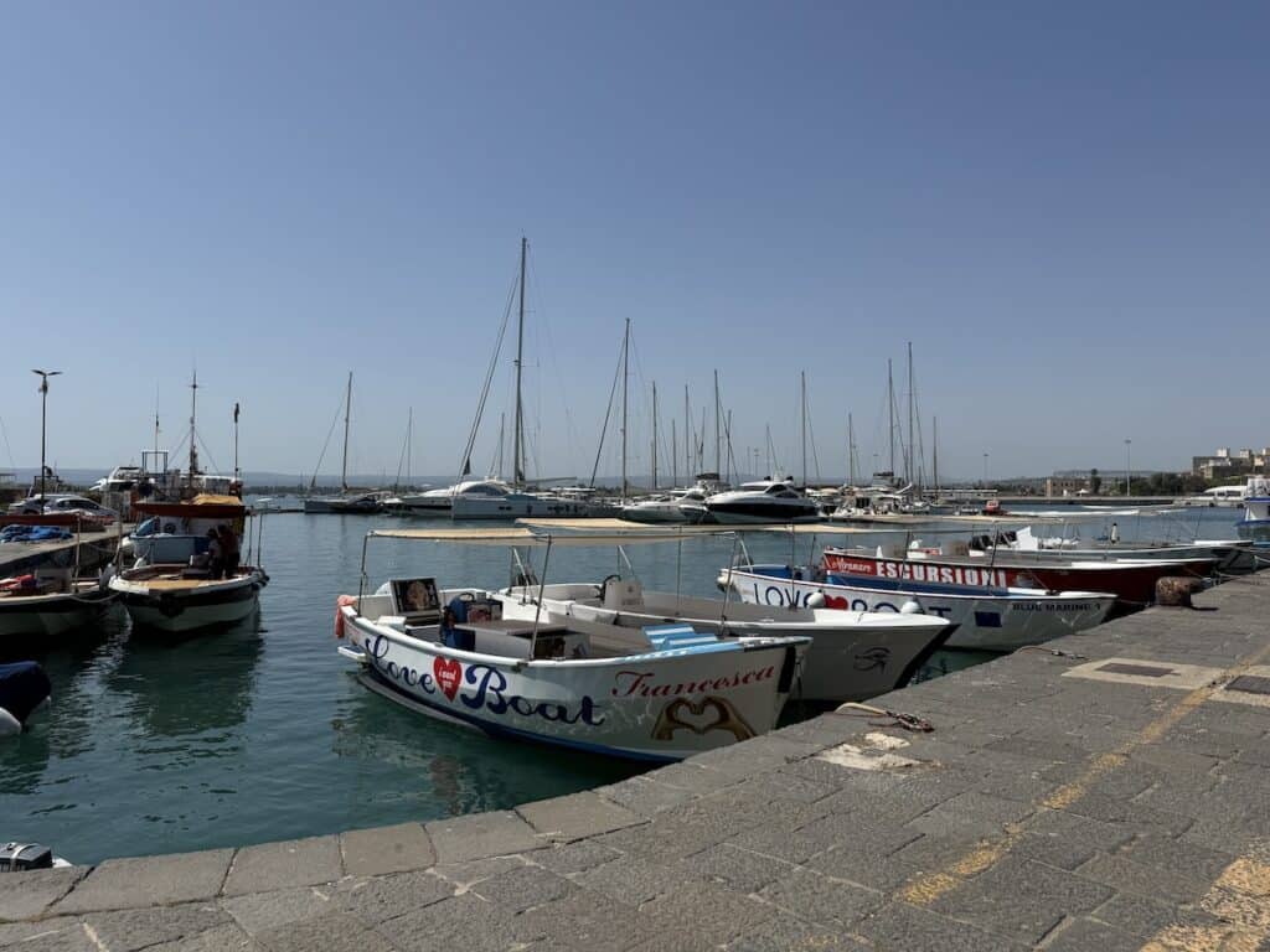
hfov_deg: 71.6
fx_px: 881
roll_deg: -0.9
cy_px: 476
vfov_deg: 56.8
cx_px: 635
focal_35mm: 24
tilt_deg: +2.2
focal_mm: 6.76
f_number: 1.78
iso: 80
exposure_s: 1/8130
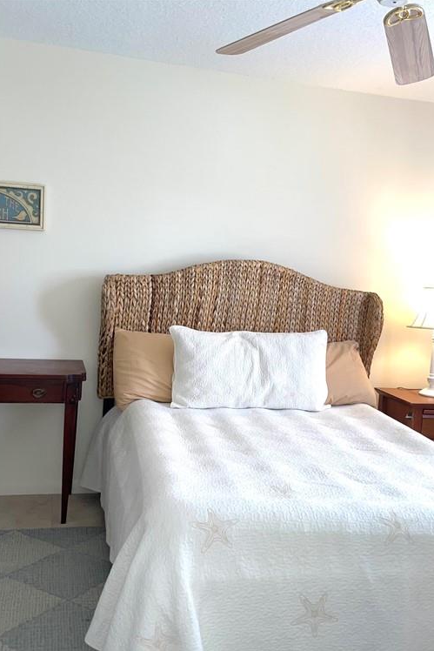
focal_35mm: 37
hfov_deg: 36.0
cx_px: 214
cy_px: 332
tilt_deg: -5.5
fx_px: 669
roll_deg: -3.9
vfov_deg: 51.9
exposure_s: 1/24
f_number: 1.6
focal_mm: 4.2
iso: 64
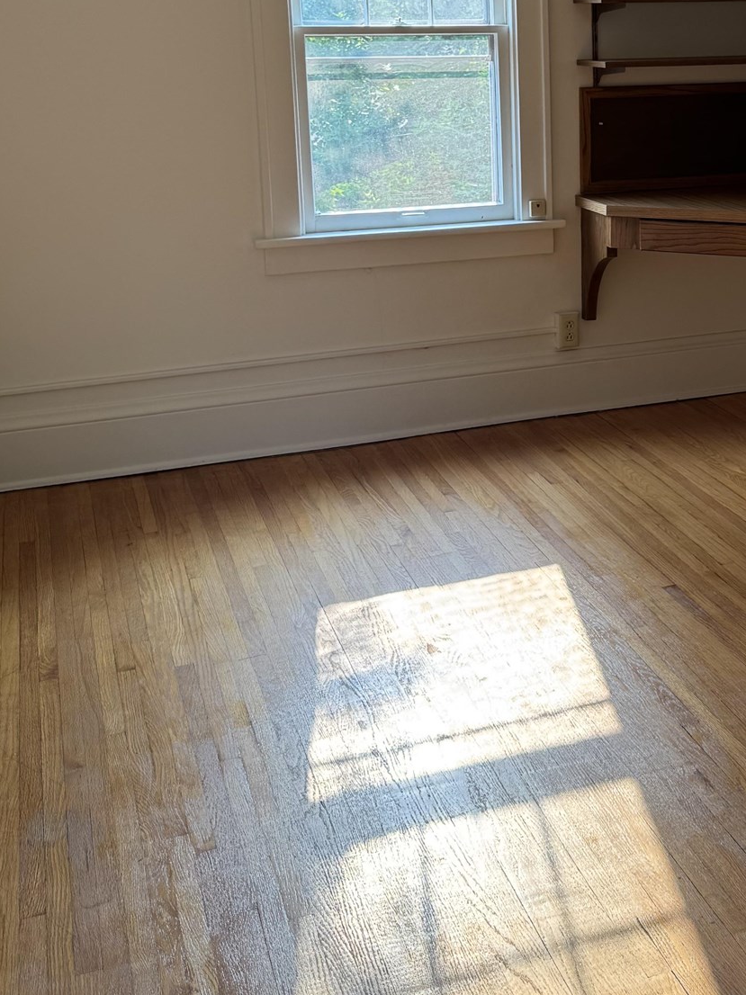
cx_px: 675
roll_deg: +1.0
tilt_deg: -8.7
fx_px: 1437
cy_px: 249
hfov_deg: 28.0
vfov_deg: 37.3
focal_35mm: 50
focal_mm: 6.76
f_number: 1.78
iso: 100
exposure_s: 1/161
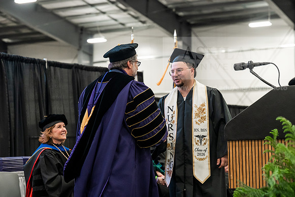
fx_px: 705
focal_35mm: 86
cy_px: 98
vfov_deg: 15.9
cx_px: 148
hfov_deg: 23.6
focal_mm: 86
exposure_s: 1/200
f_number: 4.5
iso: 4000
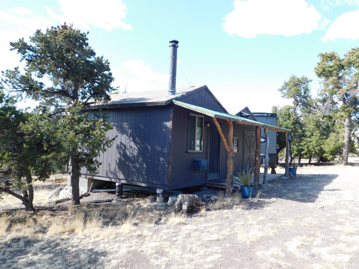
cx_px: 180
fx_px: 290
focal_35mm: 28
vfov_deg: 49.7
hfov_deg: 63.4
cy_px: 134
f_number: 3.2
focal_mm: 4.9
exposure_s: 1/320
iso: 125
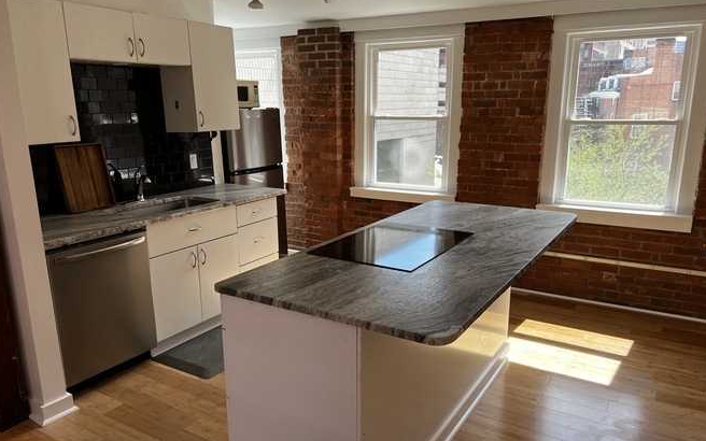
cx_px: 354
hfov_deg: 66.5
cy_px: 238
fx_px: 539
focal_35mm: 28
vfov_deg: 44.5
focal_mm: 5.7
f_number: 1.5
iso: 50
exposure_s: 1/302
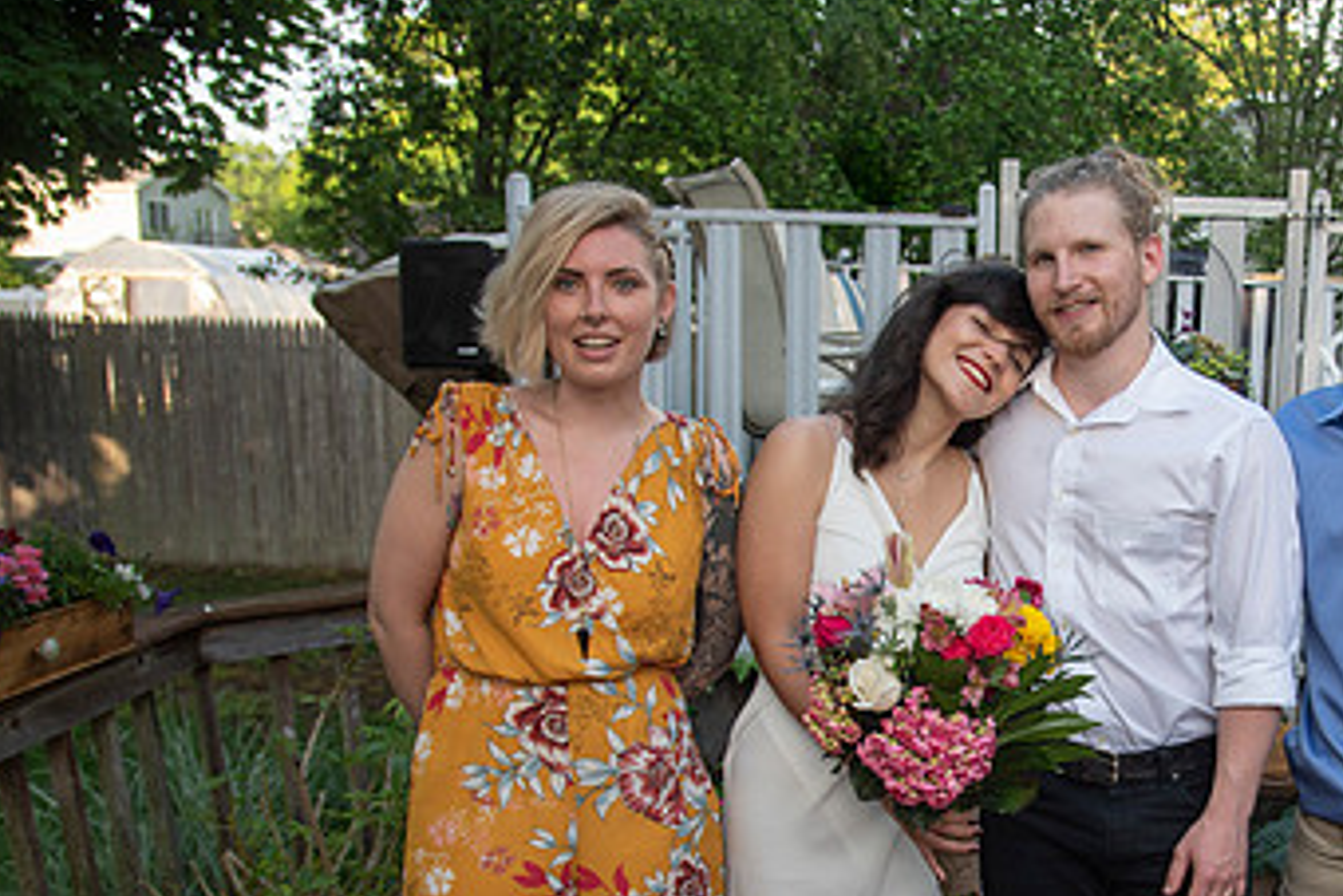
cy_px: 701
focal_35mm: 41
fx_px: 1530
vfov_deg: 31.9
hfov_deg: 45.6
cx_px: 1023
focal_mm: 24
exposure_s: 1/200
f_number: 4
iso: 100
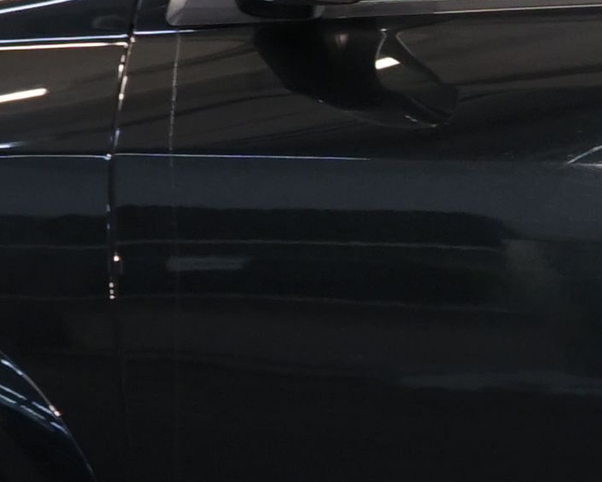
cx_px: 1275
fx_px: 8234
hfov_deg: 4.1
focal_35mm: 462
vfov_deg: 3.4
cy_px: 352
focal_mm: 58
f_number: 5
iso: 400
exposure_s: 1/30
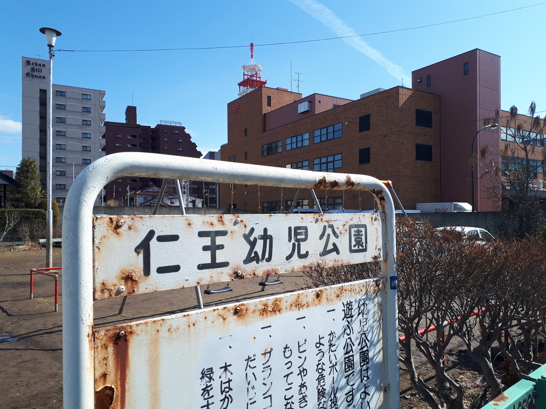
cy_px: 204
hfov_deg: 65.3
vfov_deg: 51.4
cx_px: 273
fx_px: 426
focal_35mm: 27
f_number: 1.9
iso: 40
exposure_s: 1/1171
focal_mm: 3.6
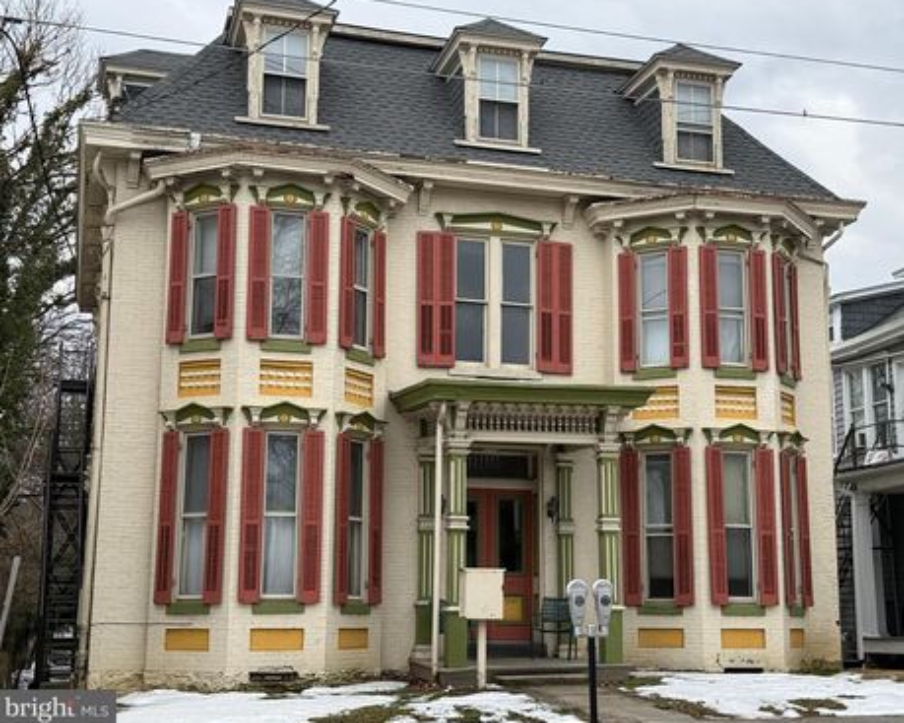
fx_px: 1364
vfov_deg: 29.7
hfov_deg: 36.6
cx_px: 488
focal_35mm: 51
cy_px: 360
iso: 100
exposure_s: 1/778
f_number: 1.78
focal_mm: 6.76
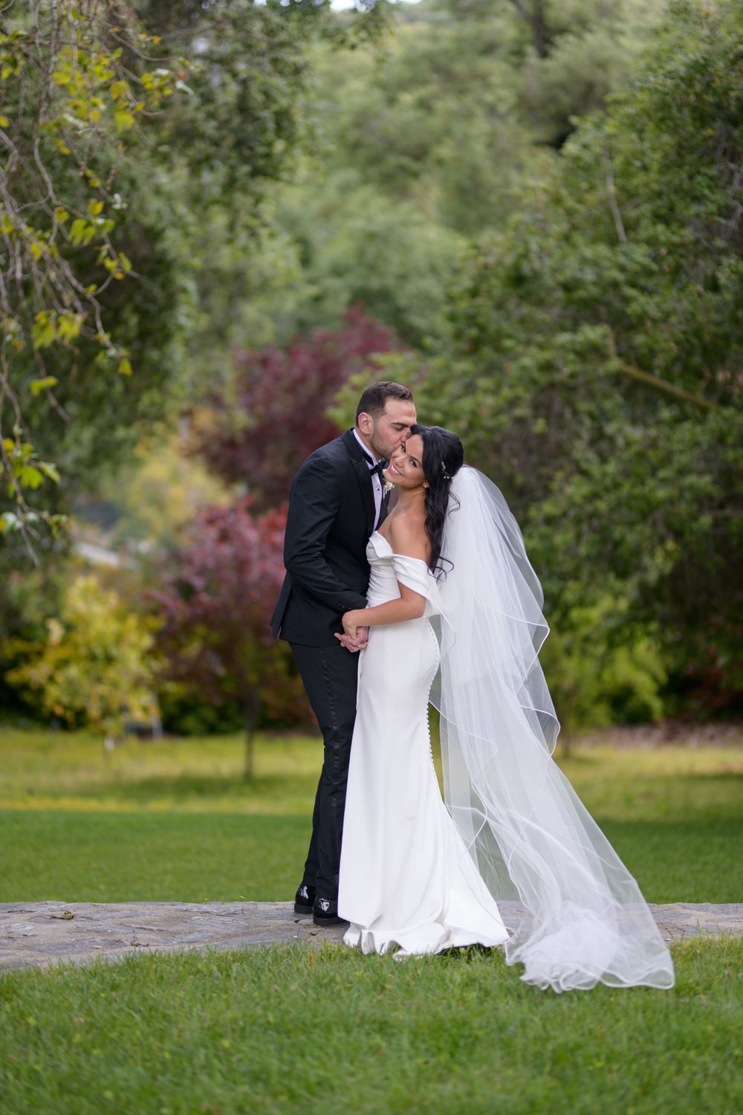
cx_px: 372
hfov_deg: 16.1
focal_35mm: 85
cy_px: 558
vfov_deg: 23.9
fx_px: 2631
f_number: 1.4
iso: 50
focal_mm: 85
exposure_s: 1/160
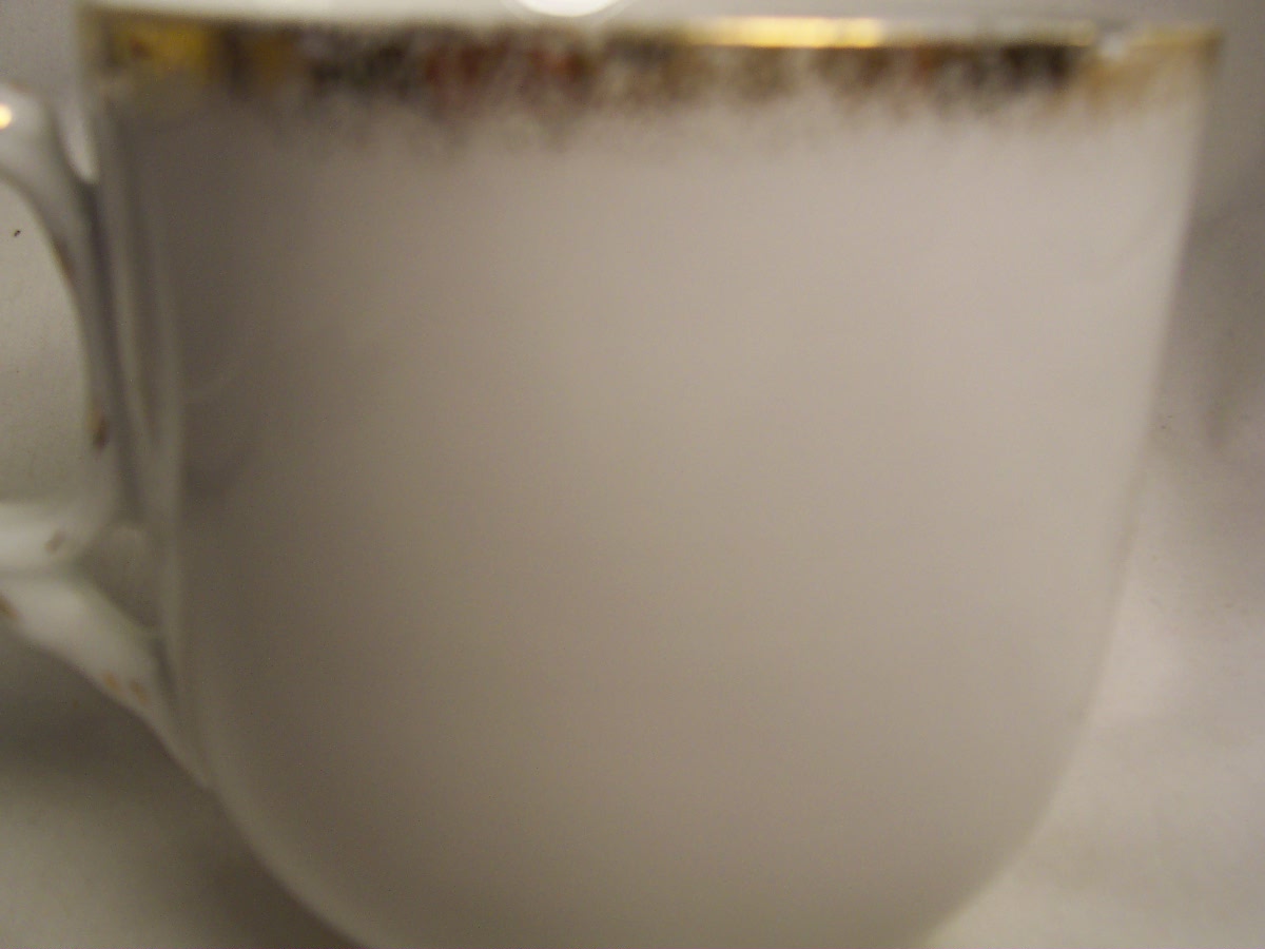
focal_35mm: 37
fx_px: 1352
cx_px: 632
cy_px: 474
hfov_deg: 50.1
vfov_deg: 38.7
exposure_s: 1/500
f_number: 2.8
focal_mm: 5.6
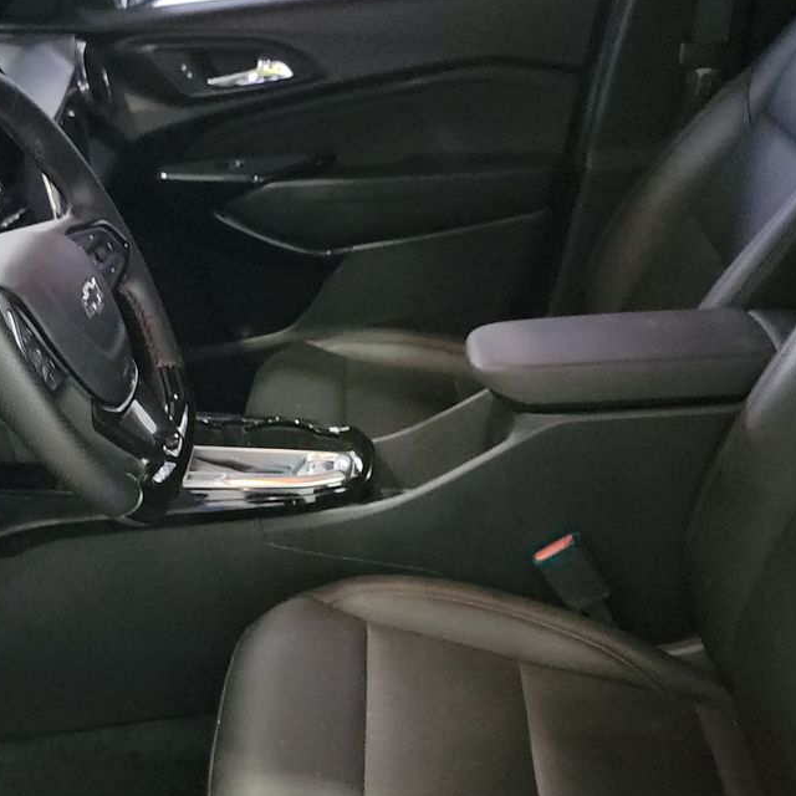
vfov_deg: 32.1
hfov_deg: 31.9
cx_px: 264
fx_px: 1379
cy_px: 481
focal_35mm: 53
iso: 2409
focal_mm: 6.7
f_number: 1.8
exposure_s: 1/59
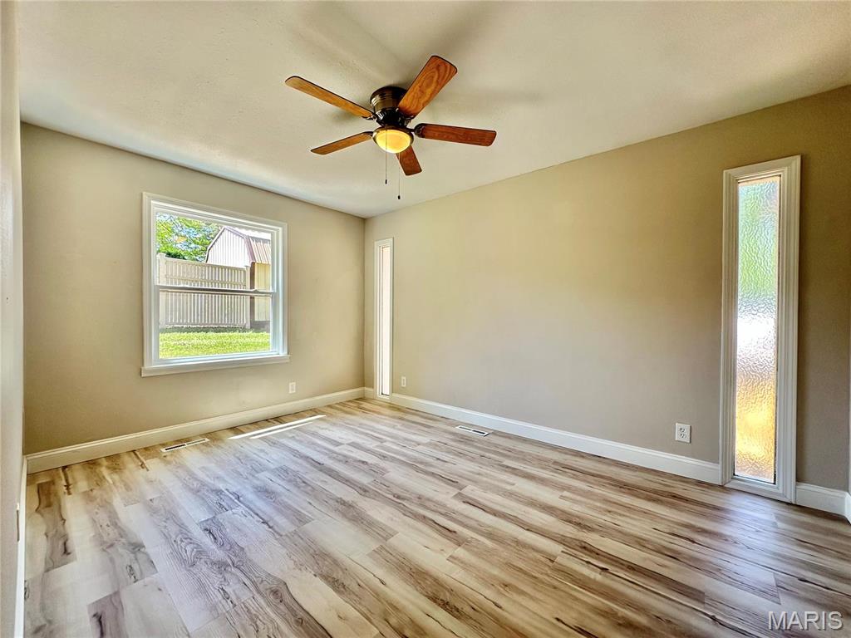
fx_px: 344
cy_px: 319
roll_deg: -0.6
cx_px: 426
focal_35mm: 14
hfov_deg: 102.1
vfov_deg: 85.7
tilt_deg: +0.1
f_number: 2.2
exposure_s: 1/120
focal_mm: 2.22
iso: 100
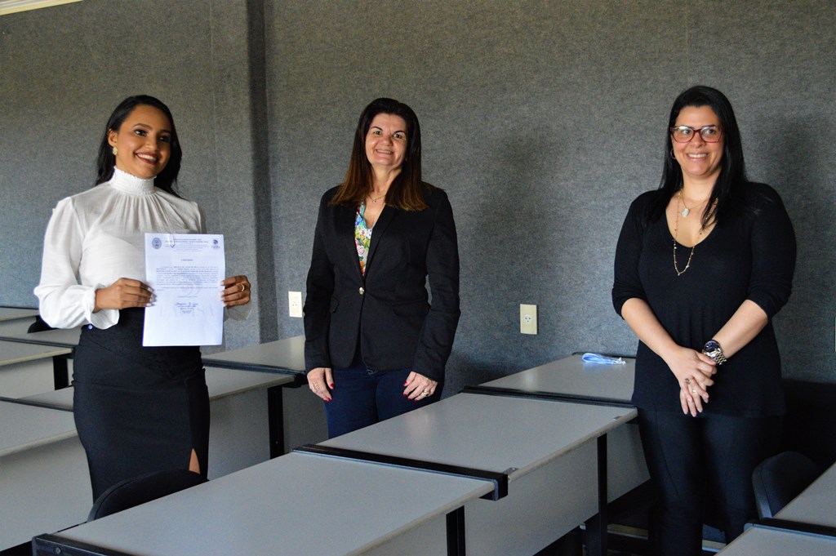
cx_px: 418
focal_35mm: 45
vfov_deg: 29.8
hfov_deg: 43.6
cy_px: 278
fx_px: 1044
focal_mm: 30
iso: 3200
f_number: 4.5
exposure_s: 1/125
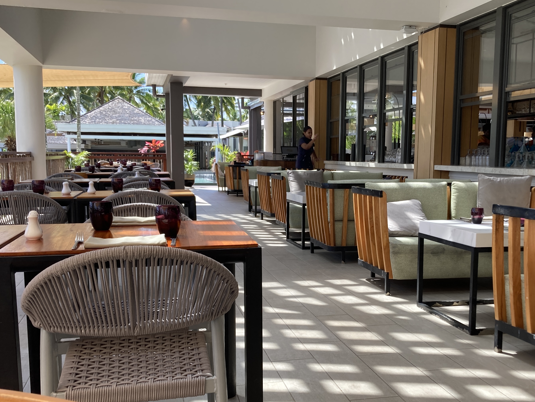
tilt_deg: -7.2
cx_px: 312
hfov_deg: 44.6
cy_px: 253
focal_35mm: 42
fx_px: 649
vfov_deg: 34.2
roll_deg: -0.7
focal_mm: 3.99
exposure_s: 1/552
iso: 20
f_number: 1.8
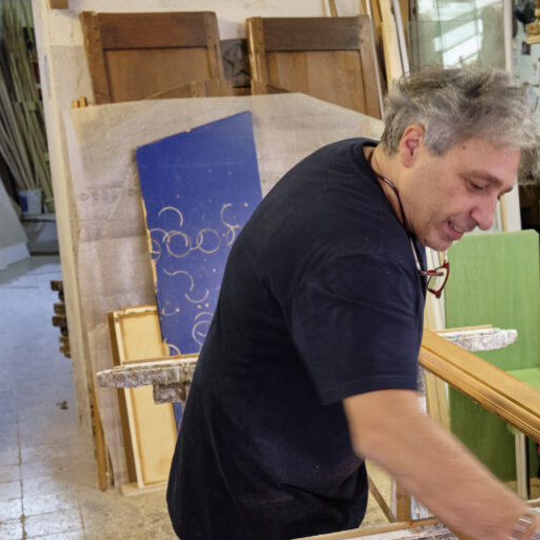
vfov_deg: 31.5
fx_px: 953
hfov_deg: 30.6
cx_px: 454
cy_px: 336
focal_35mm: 54
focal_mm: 21.4
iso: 1600
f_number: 4
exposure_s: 1/60
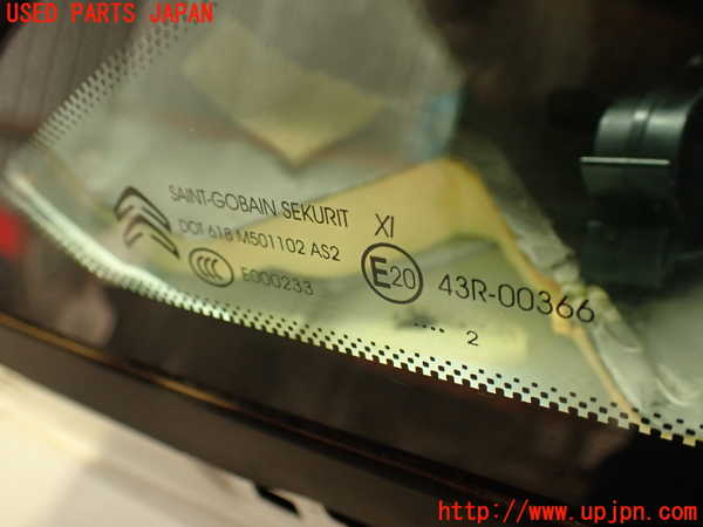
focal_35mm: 32
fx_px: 650
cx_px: 352
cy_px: 264
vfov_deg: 44.2
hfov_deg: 56.8
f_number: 2.4
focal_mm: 5.79
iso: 320
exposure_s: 1/30
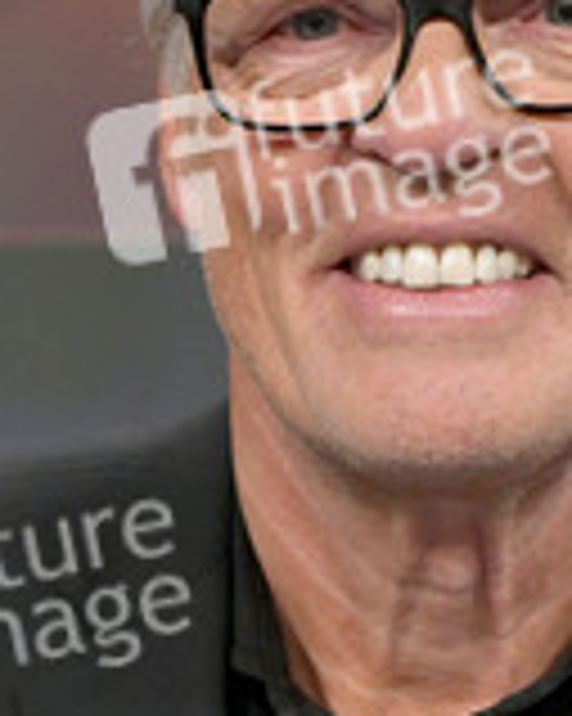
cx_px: 450
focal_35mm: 113
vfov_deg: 17.0
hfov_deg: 13.6
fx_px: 2394
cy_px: 383
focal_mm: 48
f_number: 6.3
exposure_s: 1/200
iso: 2500
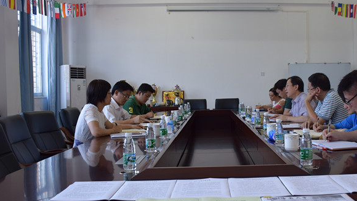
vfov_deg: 30.4
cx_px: 234
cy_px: 100
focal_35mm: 39
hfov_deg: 50.8
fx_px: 369
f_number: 3.5
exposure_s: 1/125
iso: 400
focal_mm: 18
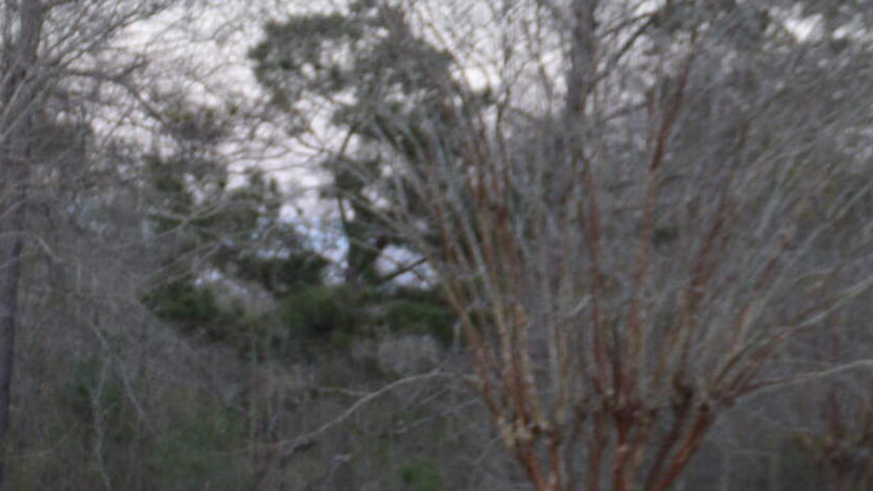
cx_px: -259
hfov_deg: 13.1
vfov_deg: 7.5
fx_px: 3680
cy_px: 724
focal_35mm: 159
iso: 400
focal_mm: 28
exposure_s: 1/80
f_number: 4.5
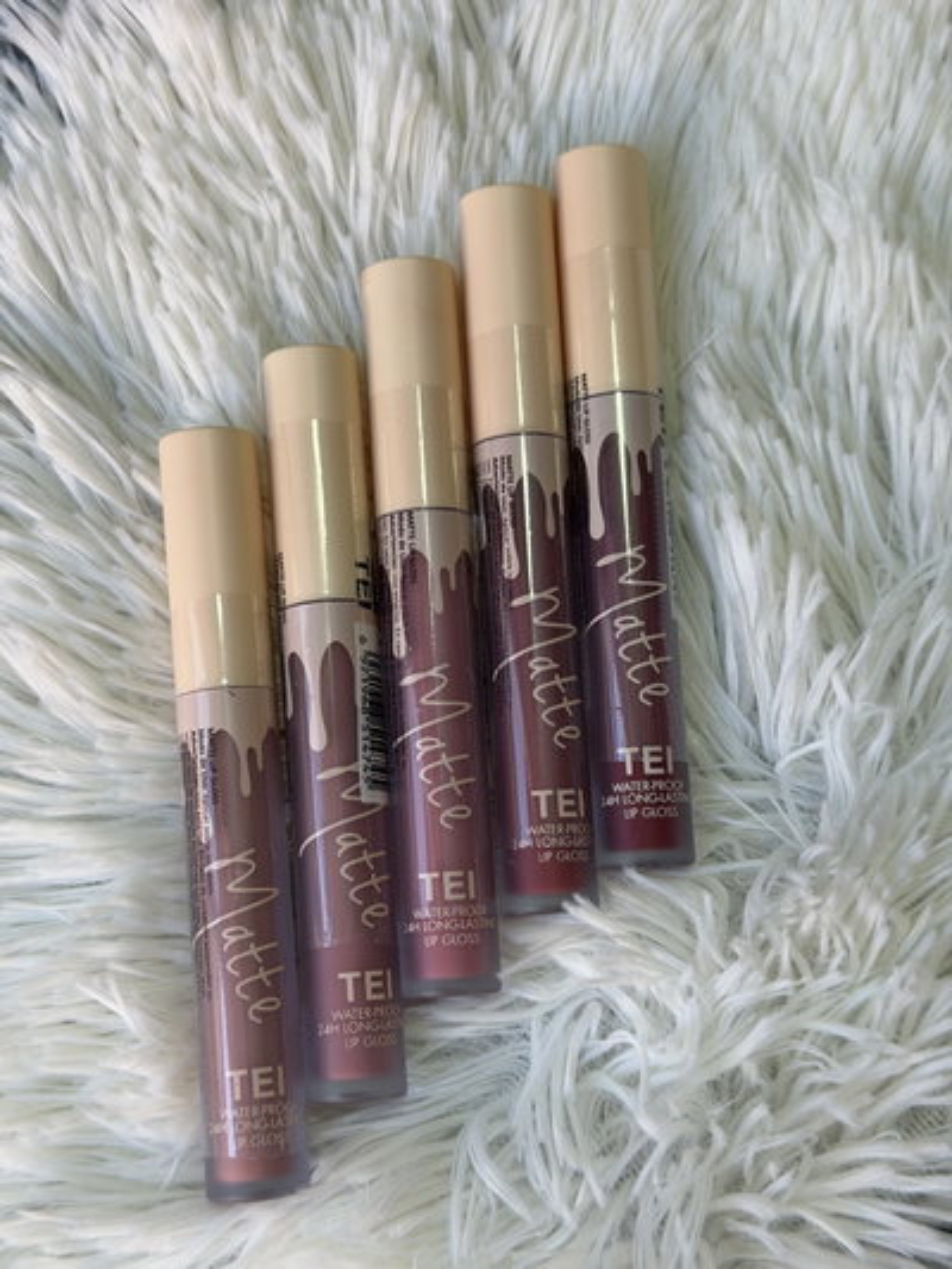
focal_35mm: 48
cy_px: 634
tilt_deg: -83.6
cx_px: 476
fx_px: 1759
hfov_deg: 30.3
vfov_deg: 39.6
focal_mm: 6.76
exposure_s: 1/116
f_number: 1.78
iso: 100
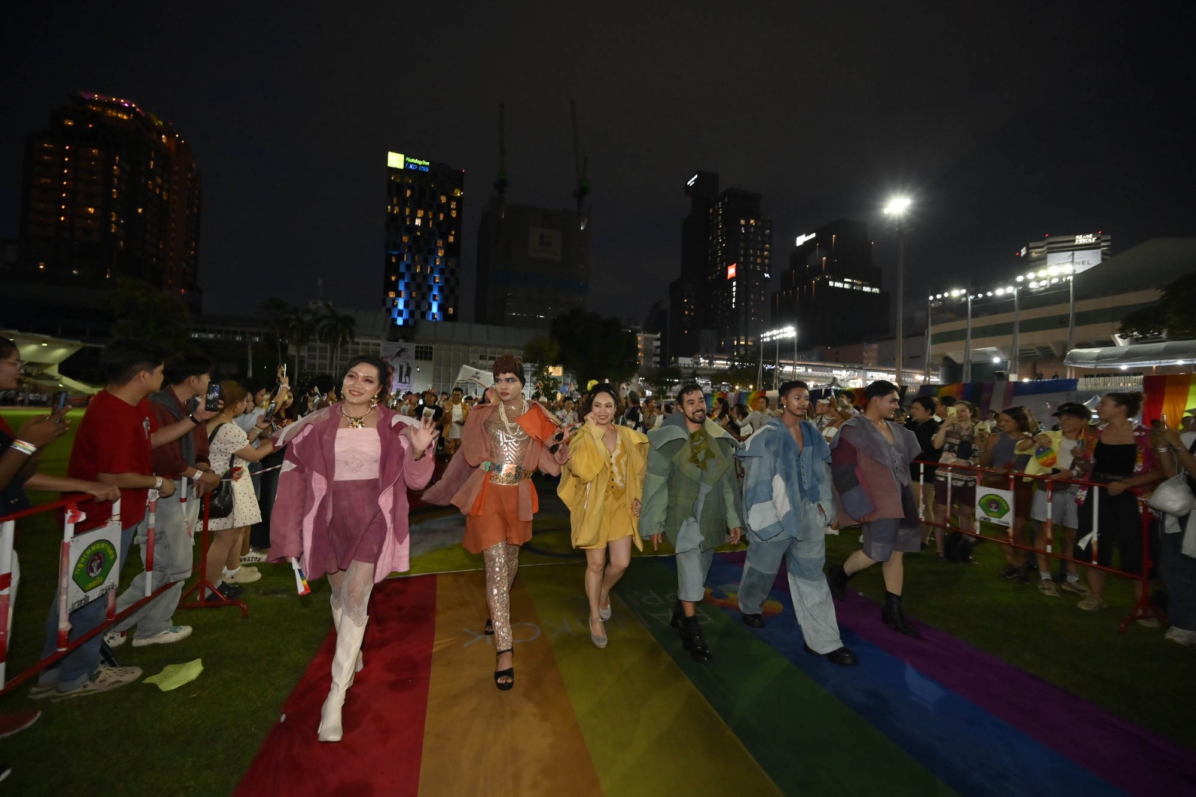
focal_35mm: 14
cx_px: 598
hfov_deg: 104.3
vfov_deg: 81.2
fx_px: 465
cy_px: 398
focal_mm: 14
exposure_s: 1/100
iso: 2500
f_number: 4
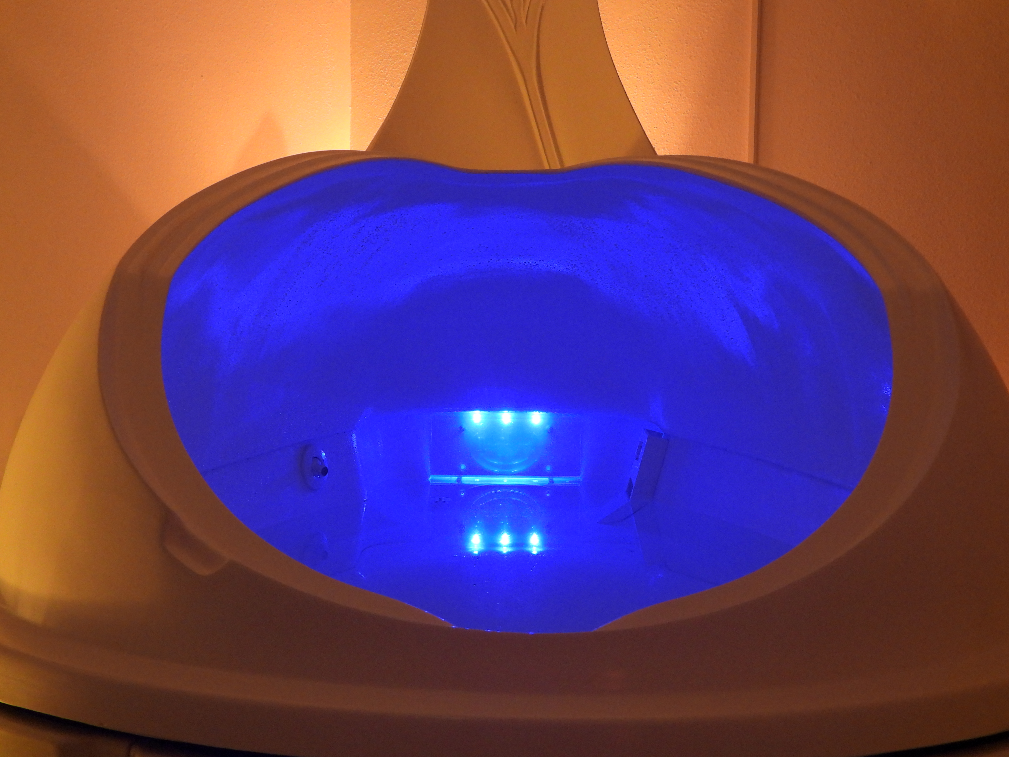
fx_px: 2215
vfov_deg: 19.4
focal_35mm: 76
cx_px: 491
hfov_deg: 25.7
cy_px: 407
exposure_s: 1/8
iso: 640
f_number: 3.5
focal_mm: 12.6
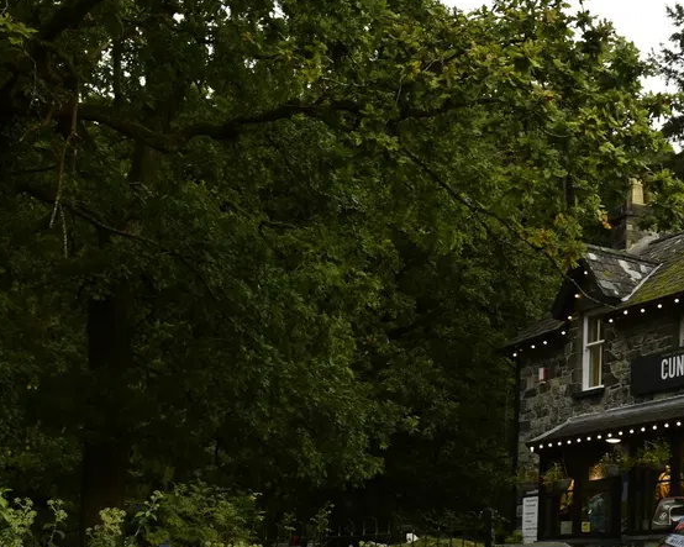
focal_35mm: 65
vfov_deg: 23.3
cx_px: 692
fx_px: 1316
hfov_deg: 27.4
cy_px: 388
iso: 2500
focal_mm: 32
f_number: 11
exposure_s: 1/250
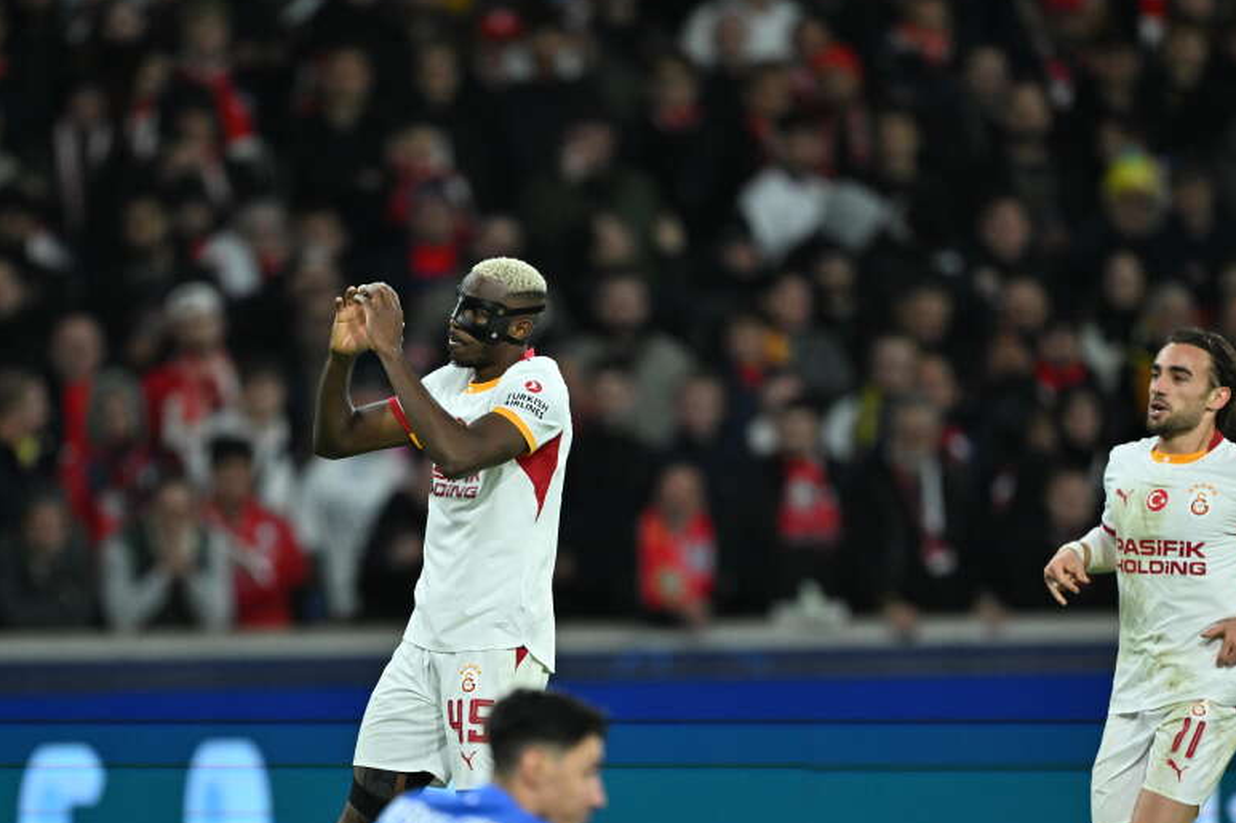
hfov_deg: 3.1
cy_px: 608
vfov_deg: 2.1
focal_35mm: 662
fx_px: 22722
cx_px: 558
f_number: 2.8
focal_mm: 400
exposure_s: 1/2000
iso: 2000
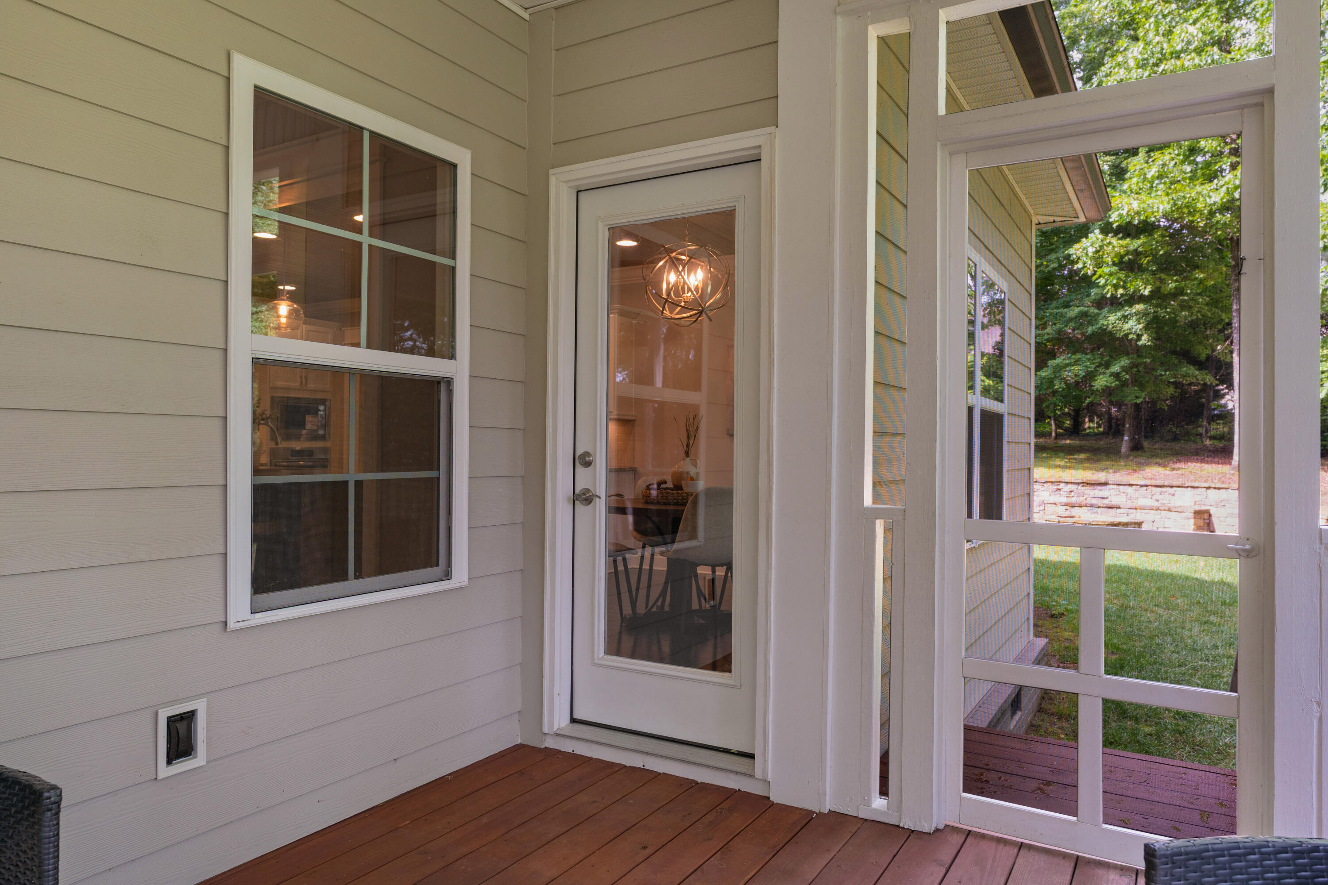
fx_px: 885
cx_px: 664
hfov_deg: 73.7
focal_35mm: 24
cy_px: 442
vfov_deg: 53.1
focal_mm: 24
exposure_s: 1/25
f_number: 7.1
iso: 320
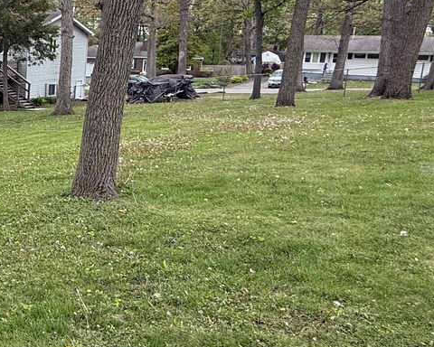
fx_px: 527
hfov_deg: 37.6
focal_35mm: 41
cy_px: 133
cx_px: -41
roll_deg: -0.3
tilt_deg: -10.0
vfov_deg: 36.3
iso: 64
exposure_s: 1/559
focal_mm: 2.22
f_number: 2.2
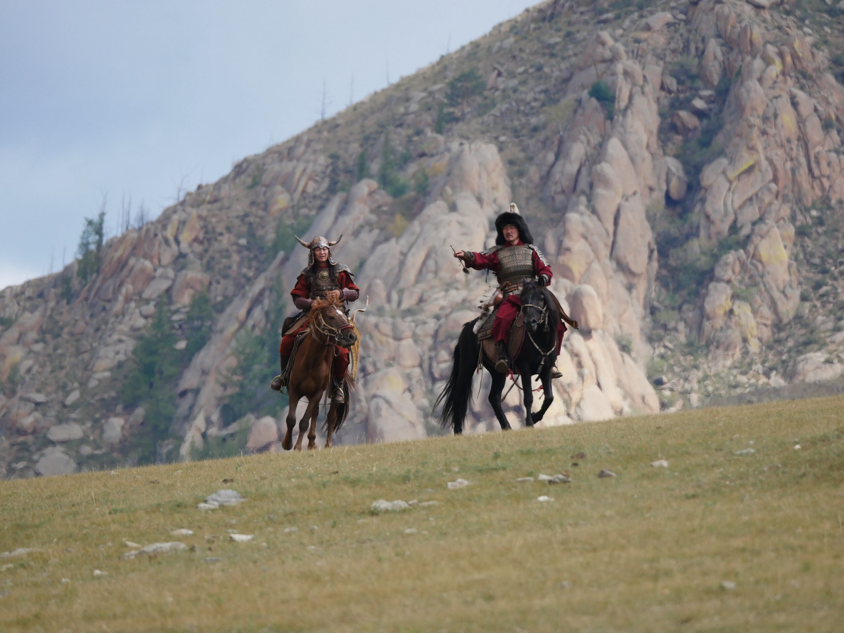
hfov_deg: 3.8
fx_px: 12878
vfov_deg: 2.8
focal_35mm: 528
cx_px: 422
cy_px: 316
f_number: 5.5
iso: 500
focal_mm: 264
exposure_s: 1/640
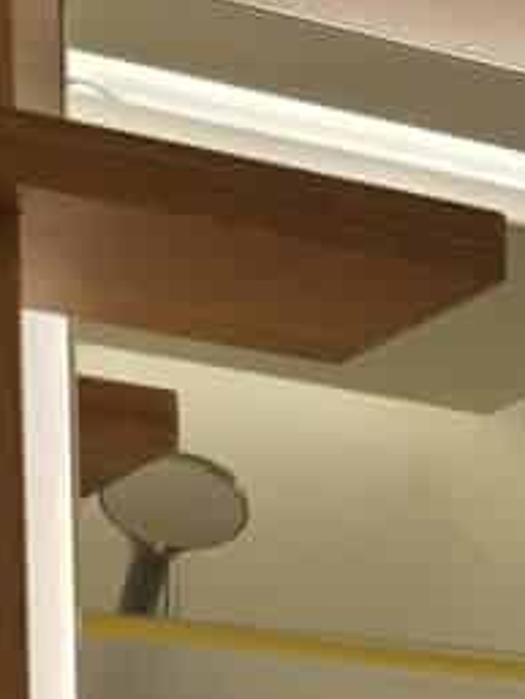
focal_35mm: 183
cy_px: 1433
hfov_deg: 6.8
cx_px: 1888
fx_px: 3698
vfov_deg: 10.0
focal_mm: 6.25
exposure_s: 1/100
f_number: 1.7
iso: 32
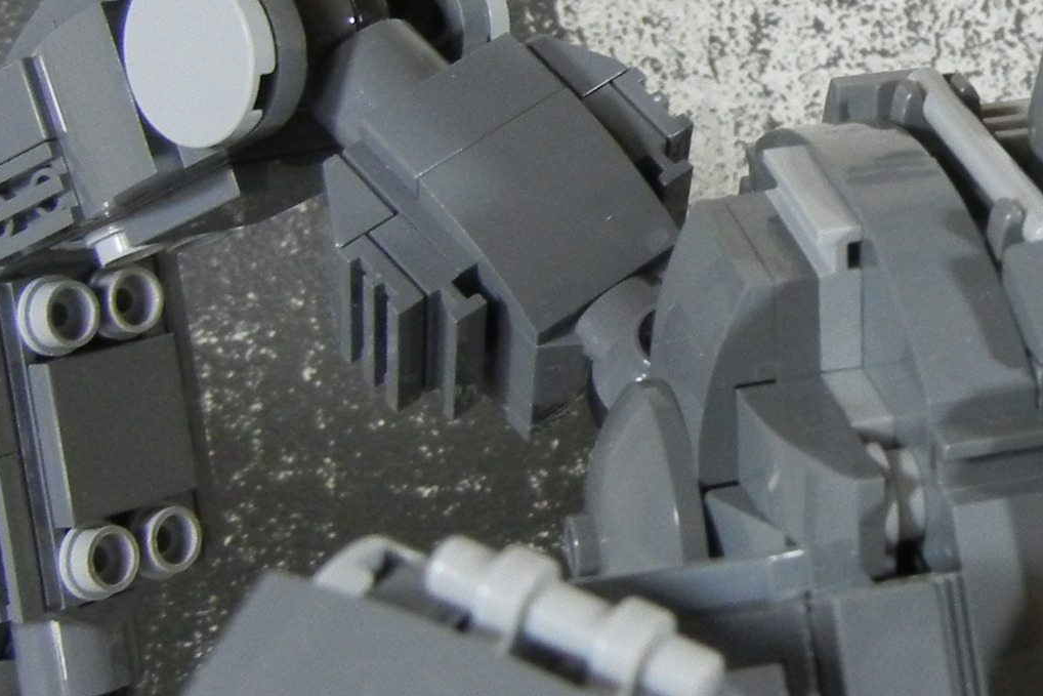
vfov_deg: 13.6
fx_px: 2897
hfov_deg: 19.8
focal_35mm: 100
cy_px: 164
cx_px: 1028
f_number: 3.5
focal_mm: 5.4
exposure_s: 1/43
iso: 400
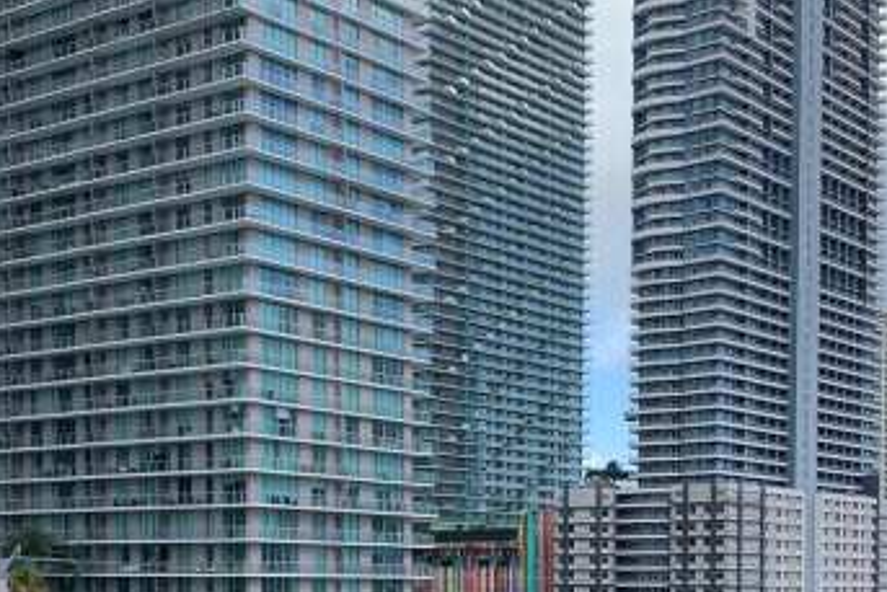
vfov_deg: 20.7
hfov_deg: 31.7
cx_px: 569
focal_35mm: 63
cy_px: 628
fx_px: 1553
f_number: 1.8
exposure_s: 1/1176
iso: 25
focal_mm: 4.25
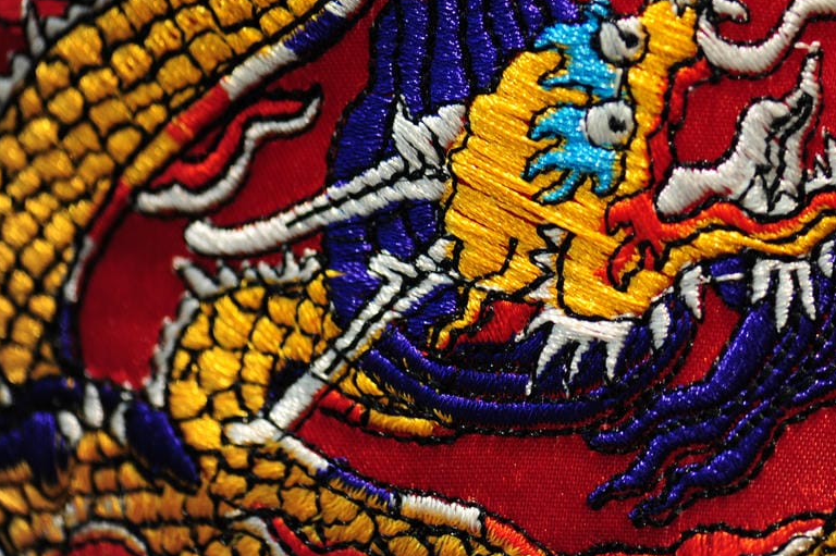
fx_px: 3806
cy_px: 131
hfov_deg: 12.5
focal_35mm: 164
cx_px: 651
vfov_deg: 8.3
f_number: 3.2
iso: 400
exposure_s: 1/60
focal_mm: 105
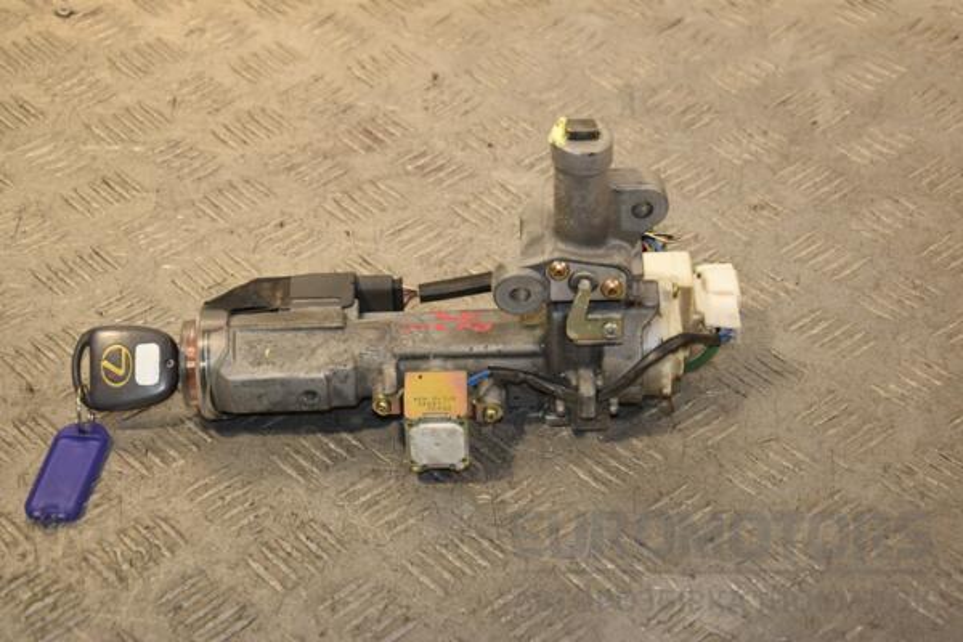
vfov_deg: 17.5
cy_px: 321
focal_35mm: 78
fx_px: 2086
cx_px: 482
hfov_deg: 26.0
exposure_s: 1/200
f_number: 5.6
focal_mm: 52
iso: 800
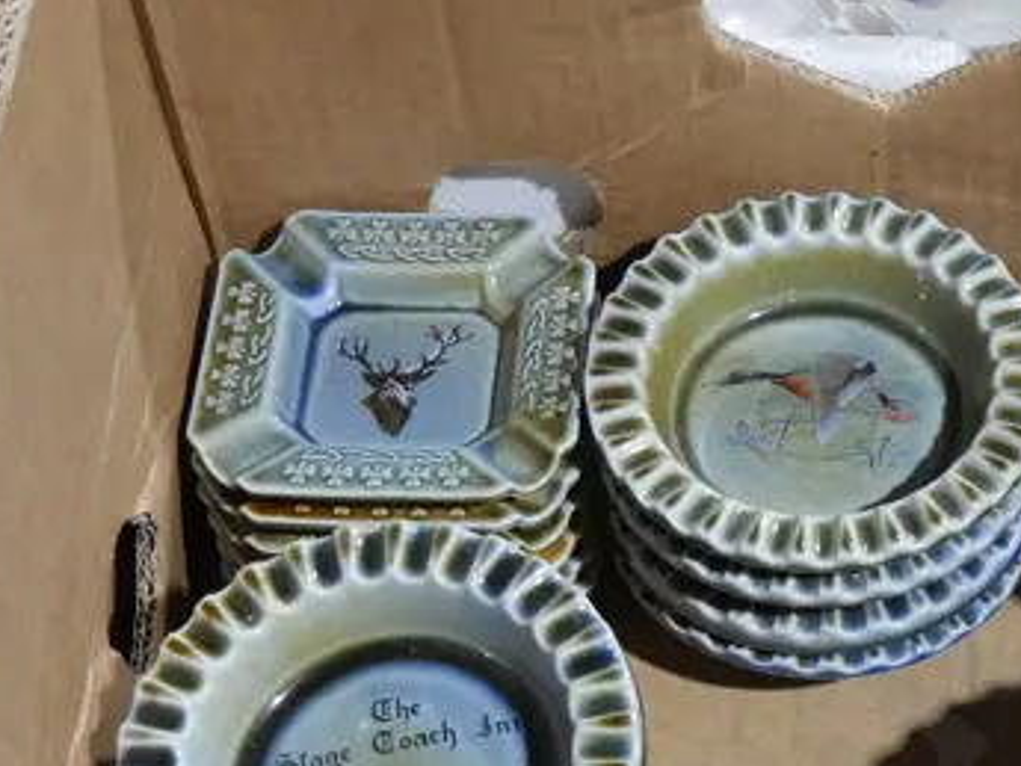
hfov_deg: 19.1
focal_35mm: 101
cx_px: 916
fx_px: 2980
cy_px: 728
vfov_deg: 14.5
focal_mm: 17
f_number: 4
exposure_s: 1/60
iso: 640
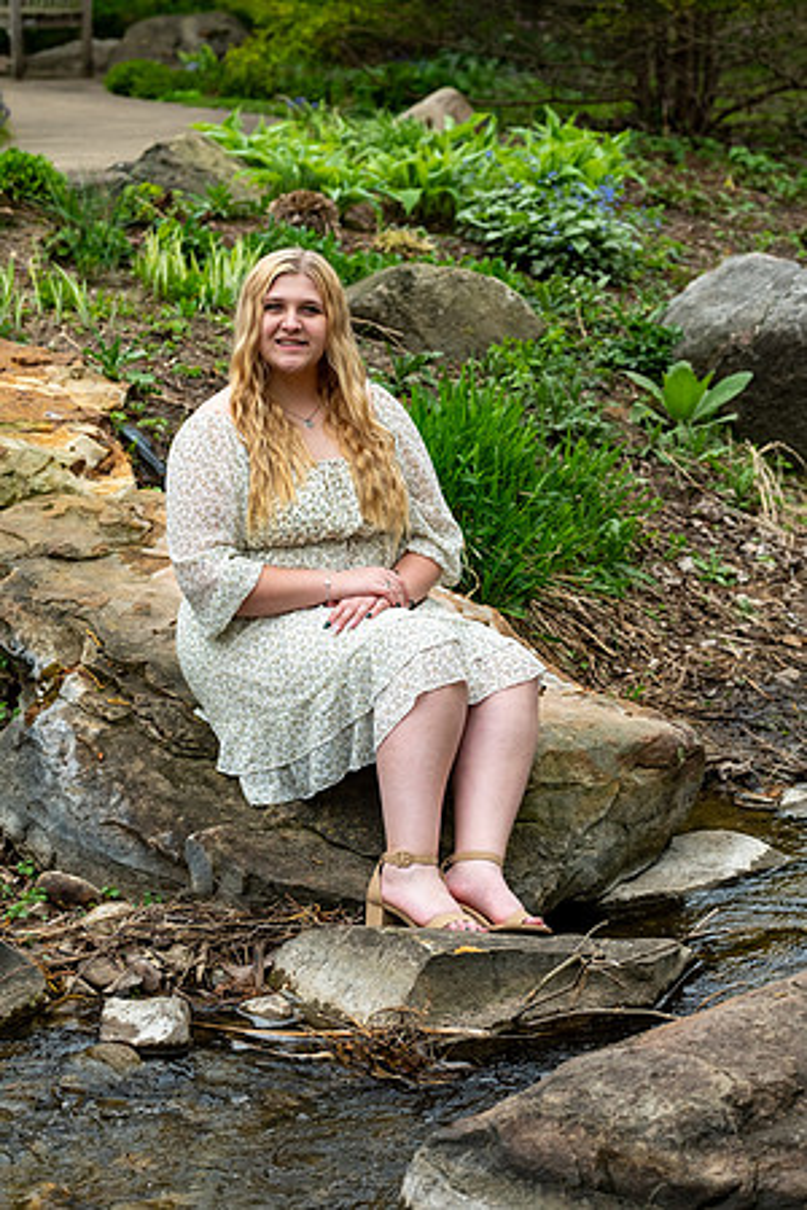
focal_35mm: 99
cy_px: 605
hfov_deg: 13.8
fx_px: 3329
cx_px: 404
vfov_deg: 20.6
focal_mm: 66
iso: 250
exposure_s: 1/320
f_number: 4
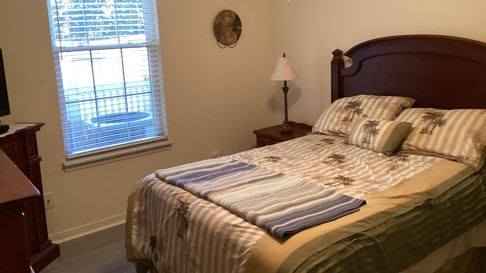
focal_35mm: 34
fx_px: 438
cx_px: 242
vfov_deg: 34.5
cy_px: 105
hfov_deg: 58.0
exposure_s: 1/60
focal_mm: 3.3
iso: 200
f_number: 2.4
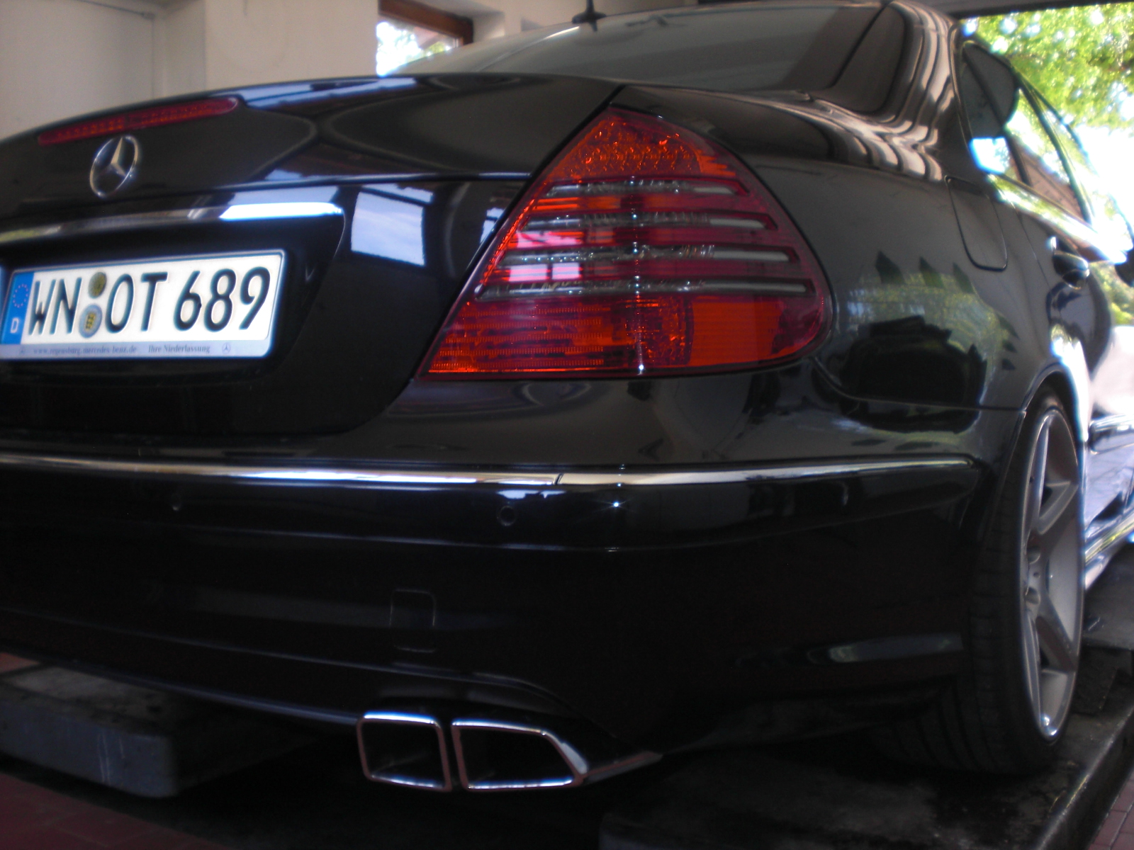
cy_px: 425
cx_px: 567
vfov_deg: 37.7
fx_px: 1245
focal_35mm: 38
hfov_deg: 49.0
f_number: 3.1
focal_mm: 6.3
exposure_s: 1/30
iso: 100
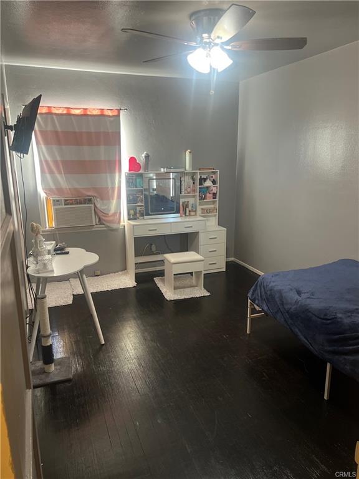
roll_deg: +0.6
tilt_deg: -13.0
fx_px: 360
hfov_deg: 53.1
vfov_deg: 67.3
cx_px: 180
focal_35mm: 26
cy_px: 240
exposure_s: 1/60
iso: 320
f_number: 1.5
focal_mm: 5.7
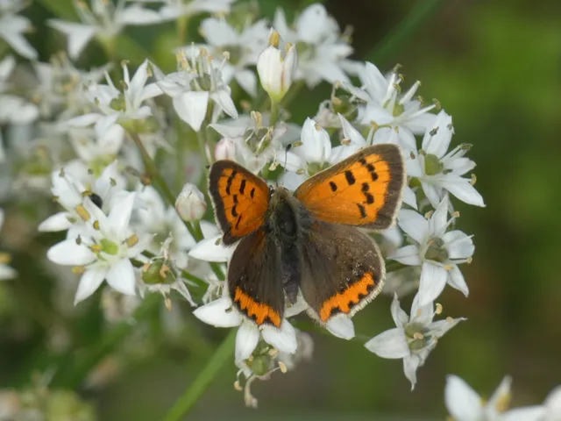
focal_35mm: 469
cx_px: 280
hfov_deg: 4.2
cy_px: 210
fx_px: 7601
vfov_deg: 3.2
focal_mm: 84
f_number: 5.6
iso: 160
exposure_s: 1/100
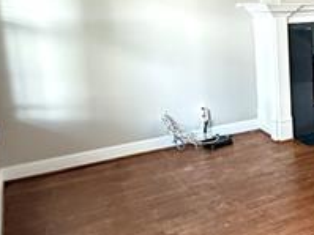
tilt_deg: -9.2
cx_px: 412
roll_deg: -0.1
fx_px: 490
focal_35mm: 54
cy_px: 69
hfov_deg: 28.8
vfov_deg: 26.8
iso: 1600
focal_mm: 2.22
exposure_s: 1/47
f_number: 2.2
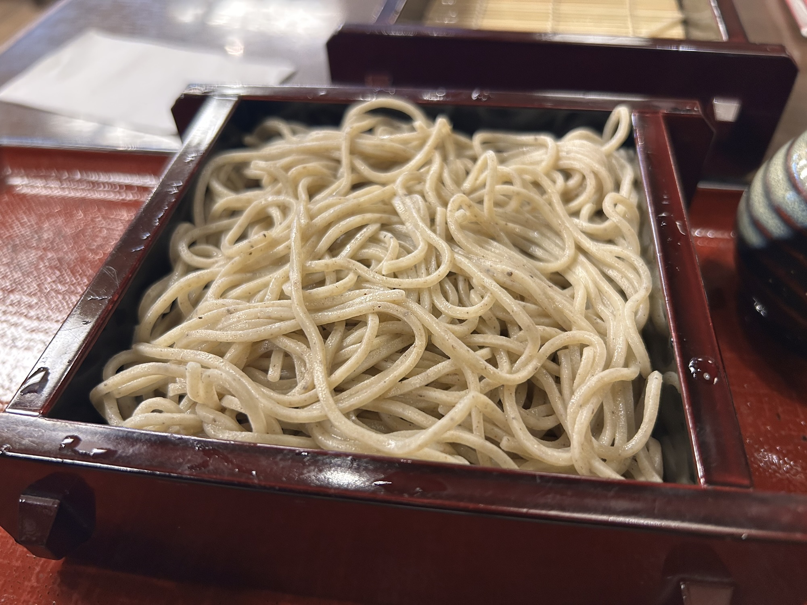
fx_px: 606
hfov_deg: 67.3
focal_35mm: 26
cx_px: 404
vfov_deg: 53.1
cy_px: 302
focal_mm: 5.7
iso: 200
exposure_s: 1/60
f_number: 1.5
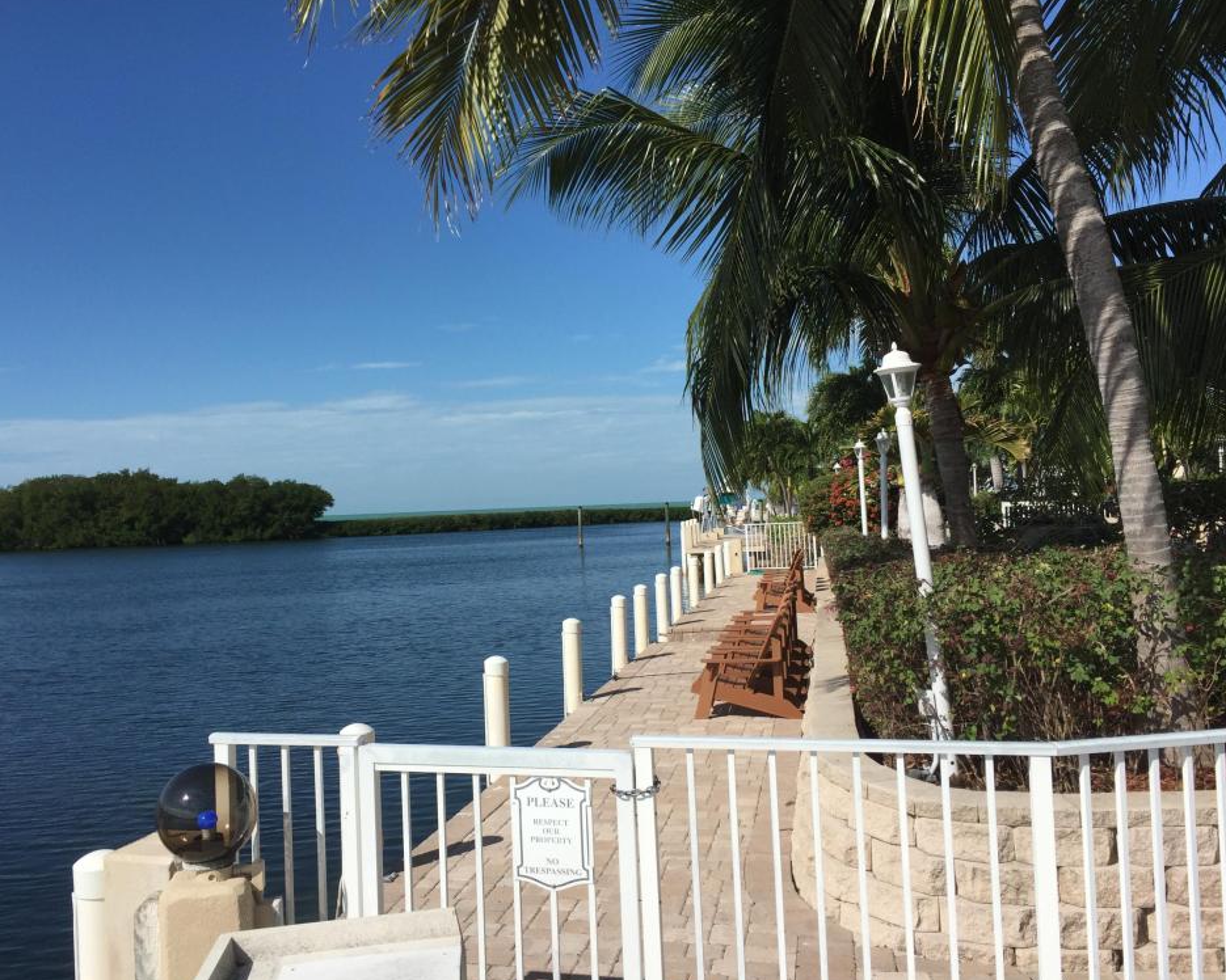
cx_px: 556
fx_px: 1125
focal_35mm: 31
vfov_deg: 47.1
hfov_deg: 57.1
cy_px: 494
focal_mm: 4.15
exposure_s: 1/4405
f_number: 2.2
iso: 32
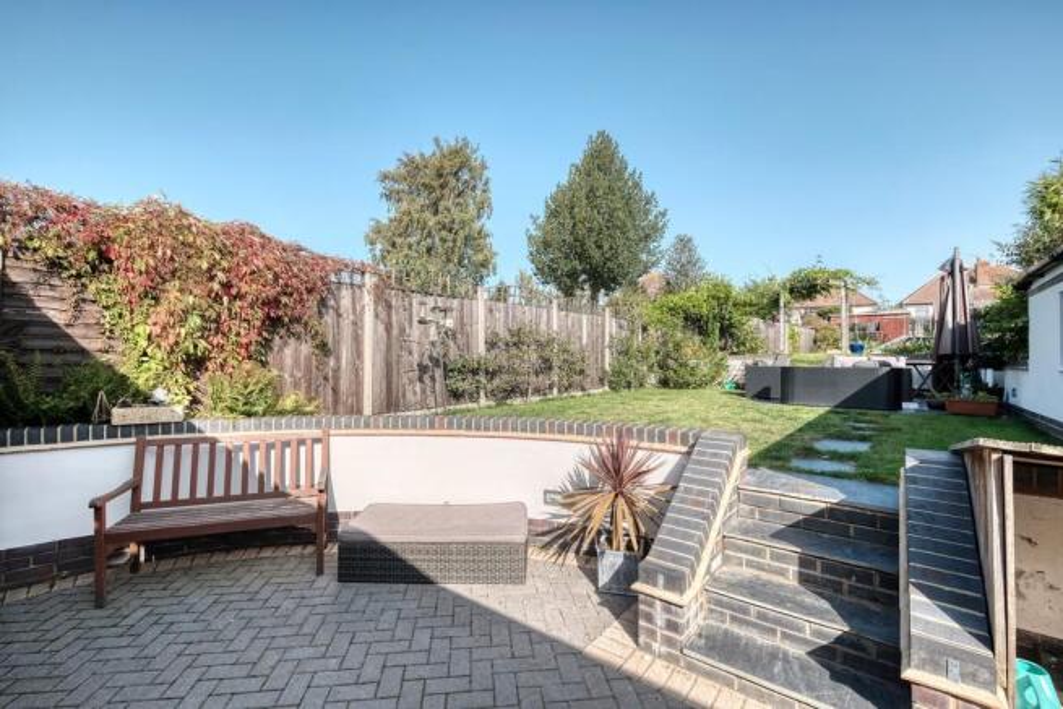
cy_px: 354
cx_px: 532
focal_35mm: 15
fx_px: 443
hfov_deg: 100.4
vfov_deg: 77.4
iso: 250
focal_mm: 10
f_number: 8
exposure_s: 1/500
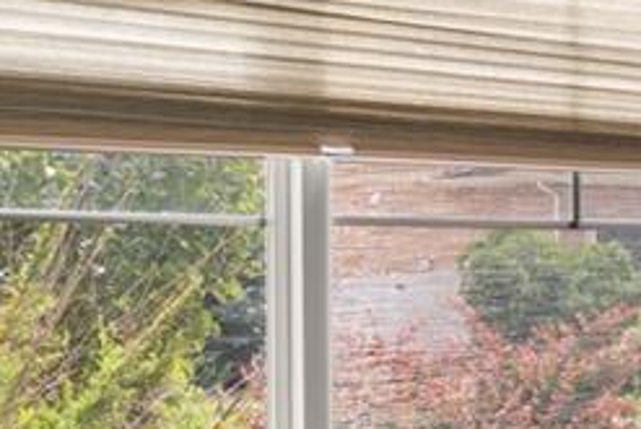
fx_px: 1871
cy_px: 244
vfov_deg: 13.1
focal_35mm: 105
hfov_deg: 13.9
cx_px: 1518
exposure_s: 1/1.67
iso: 100
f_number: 8
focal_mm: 16
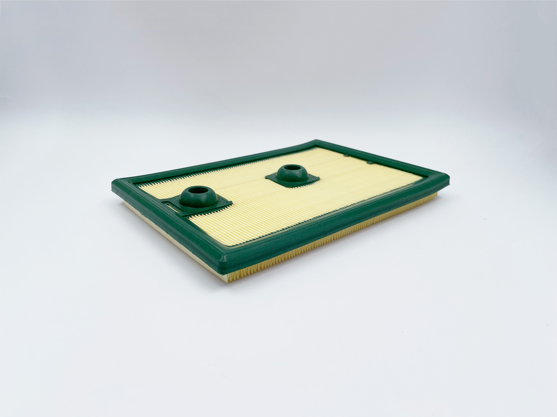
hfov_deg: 67.3
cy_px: 208
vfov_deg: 53.1
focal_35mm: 26
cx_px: 278
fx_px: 418
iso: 32
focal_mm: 4.2
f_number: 1.6
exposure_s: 1/1147
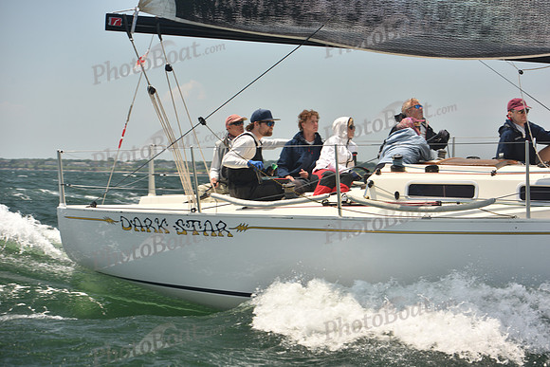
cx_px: 275
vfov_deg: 19.5
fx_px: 1070
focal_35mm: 70
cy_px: 184
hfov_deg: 28.8
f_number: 5.6
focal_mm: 70
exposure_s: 1/640
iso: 250
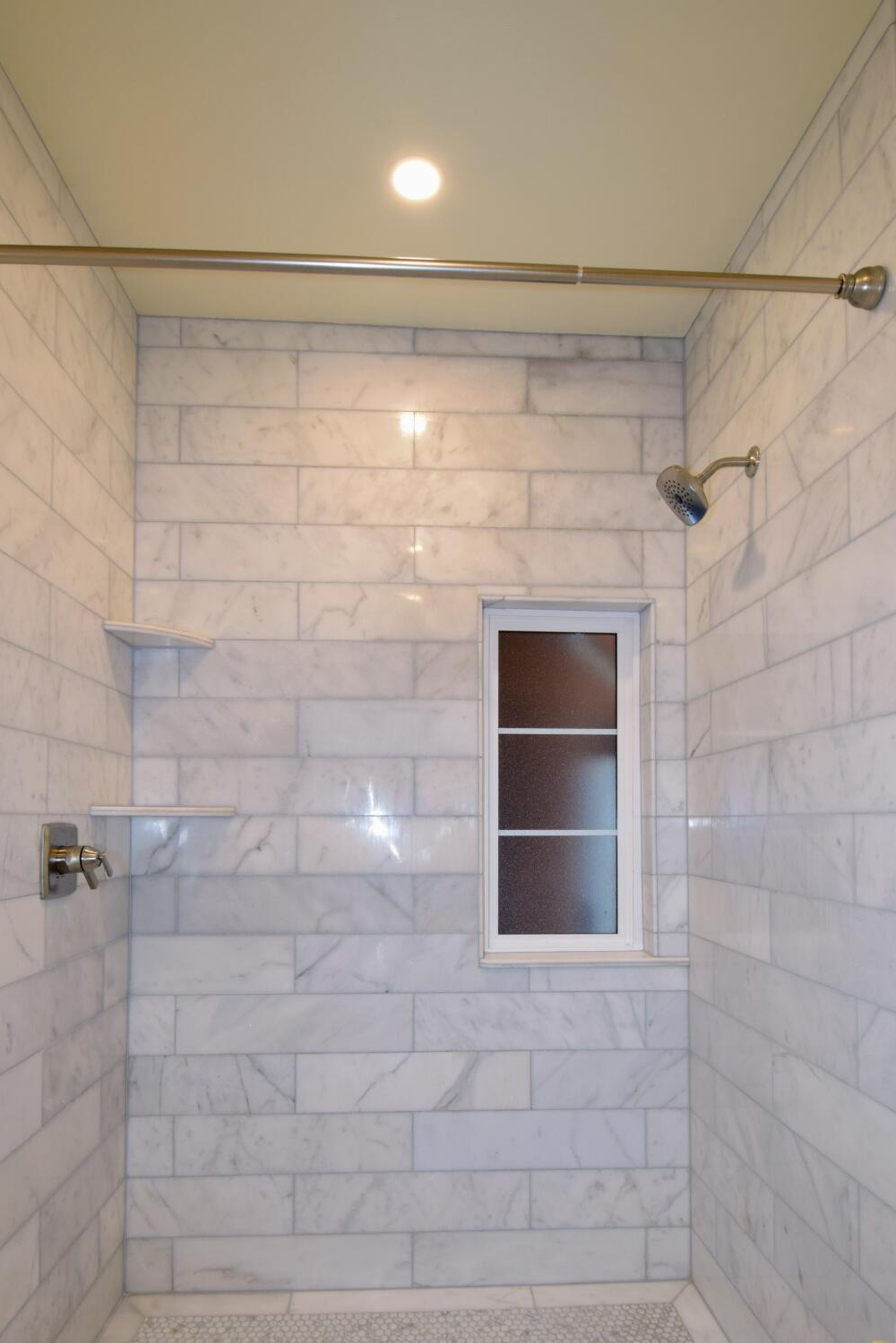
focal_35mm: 20
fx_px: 747
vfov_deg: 82.8
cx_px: 455
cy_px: 817
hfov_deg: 61.9
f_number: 8
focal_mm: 10
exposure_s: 1/20
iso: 400
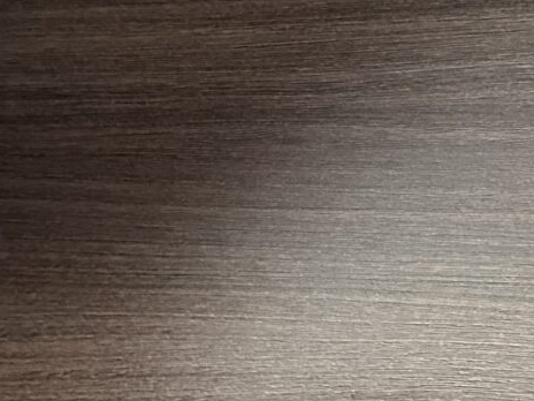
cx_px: 447
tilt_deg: -4.0
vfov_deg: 13.8
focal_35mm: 106
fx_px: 1635
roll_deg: -2.6
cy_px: 371
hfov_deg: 18.3
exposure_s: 1/60
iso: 640
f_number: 1.78
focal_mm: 6.86
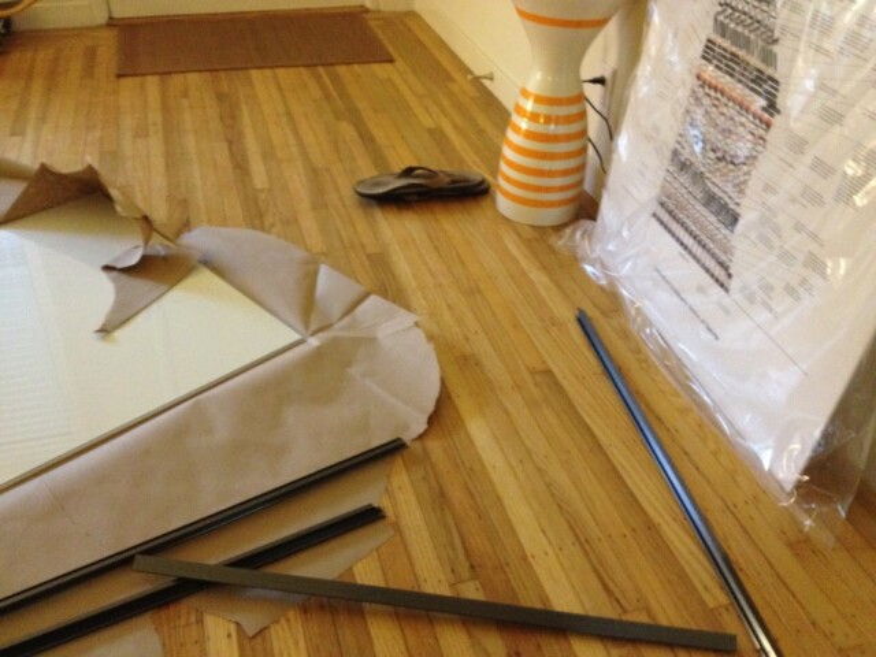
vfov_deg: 40.7
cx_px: 438
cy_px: 328
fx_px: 886
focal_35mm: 35
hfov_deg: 52.6
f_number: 2.4
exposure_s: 1/15
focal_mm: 4.28
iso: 400
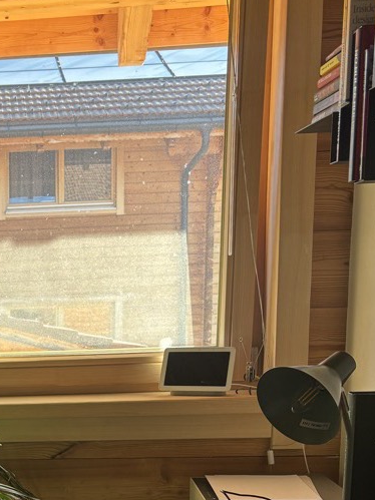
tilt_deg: -12.2
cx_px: -97
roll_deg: +2.3
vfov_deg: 25.6
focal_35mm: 73
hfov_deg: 18.8
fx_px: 1055
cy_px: 481
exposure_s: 1/121
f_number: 1.6
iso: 50
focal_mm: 5.96
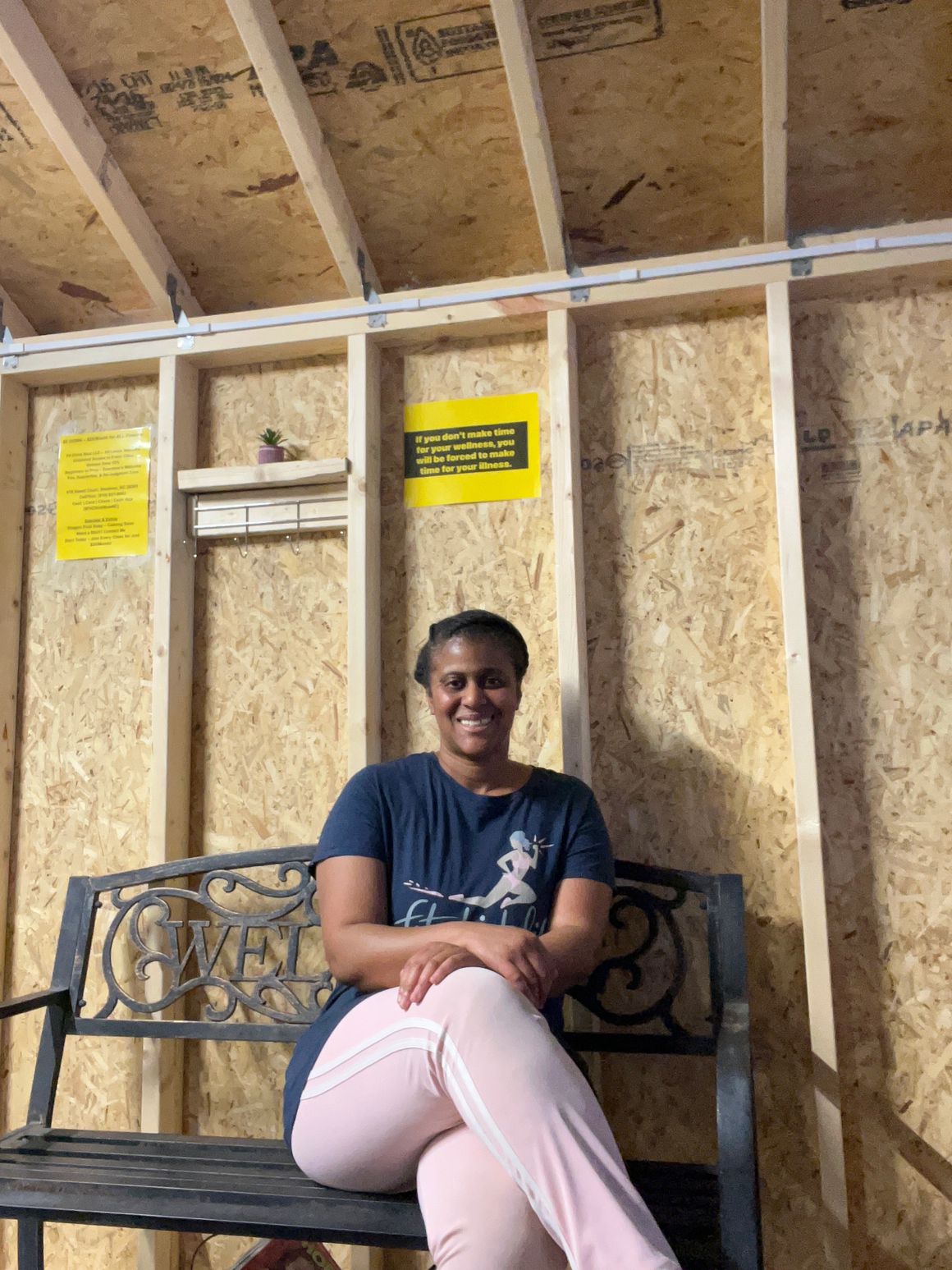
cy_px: 635
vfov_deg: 60.0
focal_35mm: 30
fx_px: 1100
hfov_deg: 46.8
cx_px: 476
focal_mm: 2.71
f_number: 2.2
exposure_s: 1/40
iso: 400
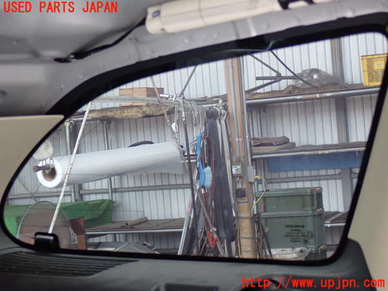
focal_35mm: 77
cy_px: 146
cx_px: 194
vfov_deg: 19.1
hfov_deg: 25.3
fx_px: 863
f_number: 4.1
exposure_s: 1/50
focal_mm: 13.65
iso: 800
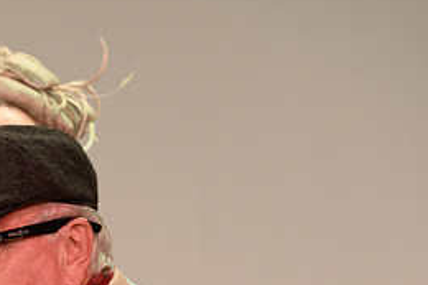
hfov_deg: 4.8
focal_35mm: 433
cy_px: 326
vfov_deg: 3.2
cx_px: 40
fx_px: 5144
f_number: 3.5
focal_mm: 170
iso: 800
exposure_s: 1/80
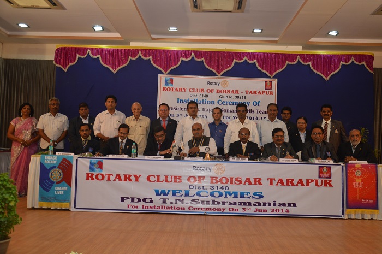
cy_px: 127
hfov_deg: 53.2
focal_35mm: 36
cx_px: 191
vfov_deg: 36.8
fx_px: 382
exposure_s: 1/60
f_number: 3.8
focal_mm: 24
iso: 560
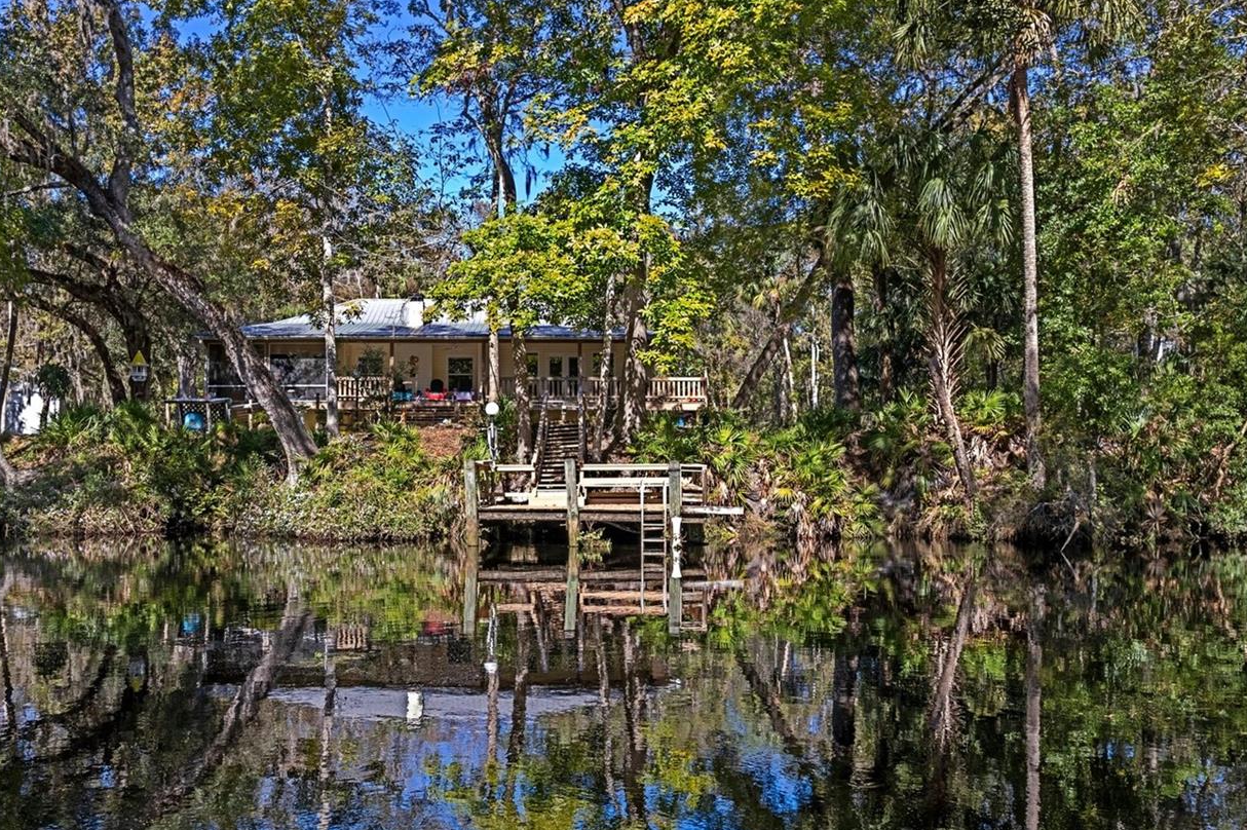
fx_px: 1004
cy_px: 446
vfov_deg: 44.9
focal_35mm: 29
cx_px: 533
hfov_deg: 63.4
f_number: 2.8
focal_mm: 8.38
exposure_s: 1/400
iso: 100
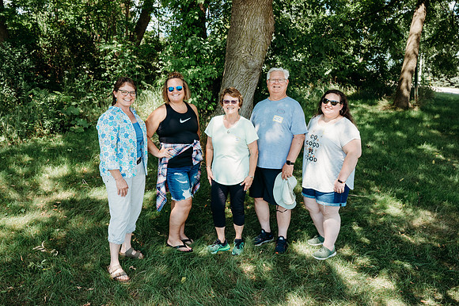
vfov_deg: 44.7
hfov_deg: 63.4
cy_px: 140
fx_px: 371
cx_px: 210
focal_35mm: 29
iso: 160
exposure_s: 1/200
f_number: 4.5
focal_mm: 24
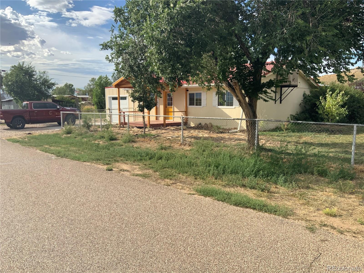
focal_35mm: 29
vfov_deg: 48.2
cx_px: 182
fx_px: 305
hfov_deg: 61.7
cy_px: 136
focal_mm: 3
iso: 16
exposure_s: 1/1848
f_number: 1.8
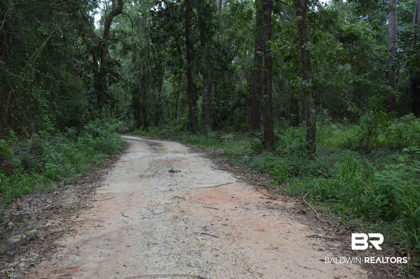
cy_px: 140
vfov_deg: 36.8
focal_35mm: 36
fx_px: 420
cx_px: 210
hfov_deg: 53.2
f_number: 7.1
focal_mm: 24
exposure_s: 1/125
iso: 400
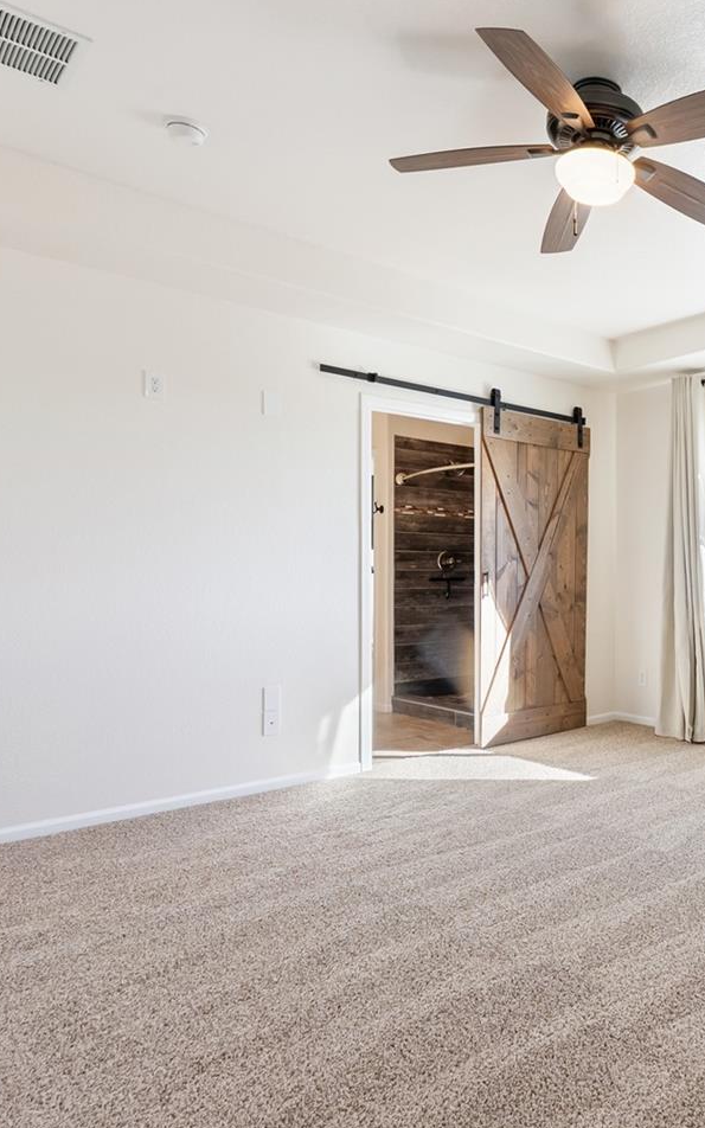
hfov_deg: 46.4
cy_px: 571
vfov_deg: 74.8
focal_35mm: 24
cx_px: 628
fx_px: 738
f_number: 9
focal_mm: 14
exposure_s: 1/80
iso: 400
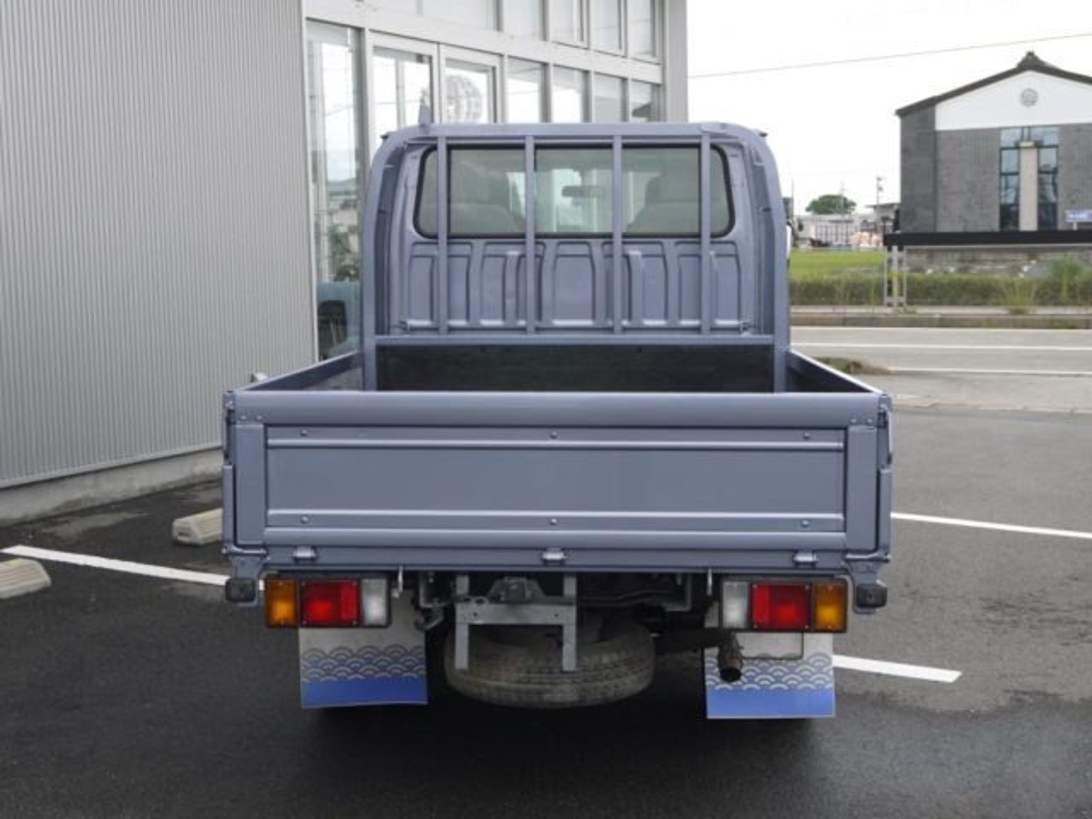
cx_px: 546
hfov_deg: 38.2
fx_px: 1577
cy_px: 410
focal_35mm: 50
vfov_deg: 29.1
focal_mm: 25
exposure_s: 1/160
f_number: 6.3
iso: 160
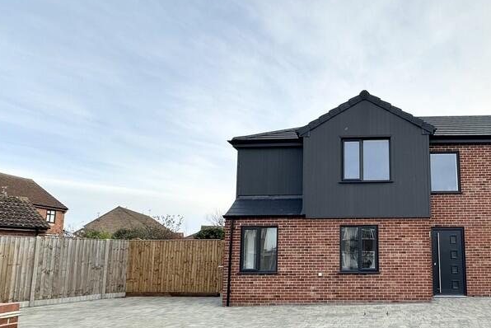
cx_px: 350
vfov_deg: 50.6
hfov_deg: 68.2
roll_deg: +0.9
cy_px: 214
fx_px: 341
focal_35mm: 25
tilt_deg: +7.0
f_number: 2.2
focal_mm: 2.22
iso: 40
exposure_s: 1/404
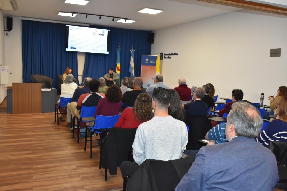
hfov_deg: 57.2
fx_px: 263
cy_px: 96
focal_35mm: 33
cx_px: 144
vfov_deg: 40.0
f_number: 5.6
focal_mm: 22
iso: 1600
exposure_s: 1/125
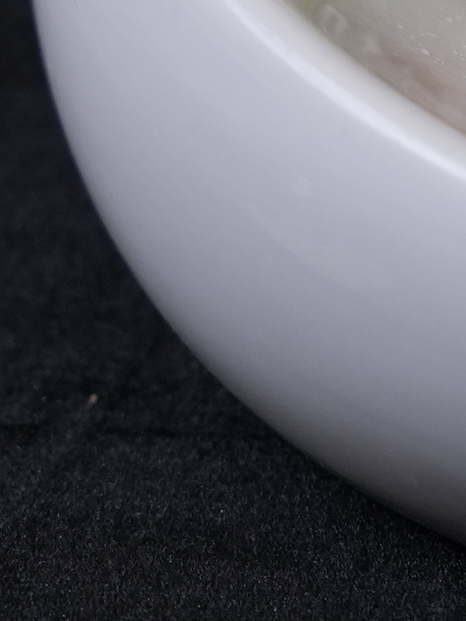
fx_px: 9405
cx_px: 779
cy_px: -264
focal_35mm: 524
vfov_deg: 3.8
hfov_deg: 2.8
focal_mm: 70
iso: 500
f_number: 2.8
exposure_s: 1/800
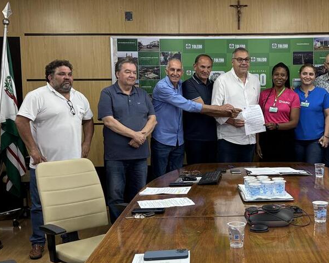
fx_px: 497
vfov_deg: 29.7
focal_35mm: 51
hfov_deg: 36.2
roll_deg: +0.8
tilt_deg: -5.7
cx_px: 228
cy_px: 142
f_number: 1.6
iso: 200
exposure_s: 1/60
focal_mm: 5.96
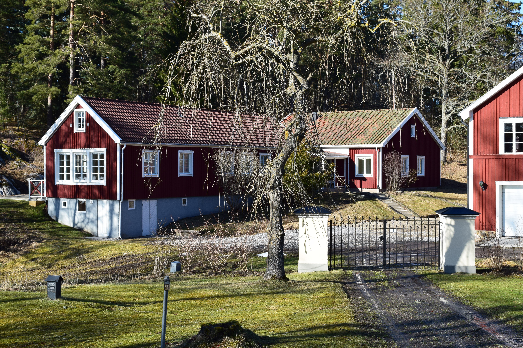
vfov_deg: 25.1
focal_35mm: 54
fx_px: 784
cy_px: 174
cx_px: 262
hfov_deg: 36.9
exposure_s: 1/400
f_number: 11
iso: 400
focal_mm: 36
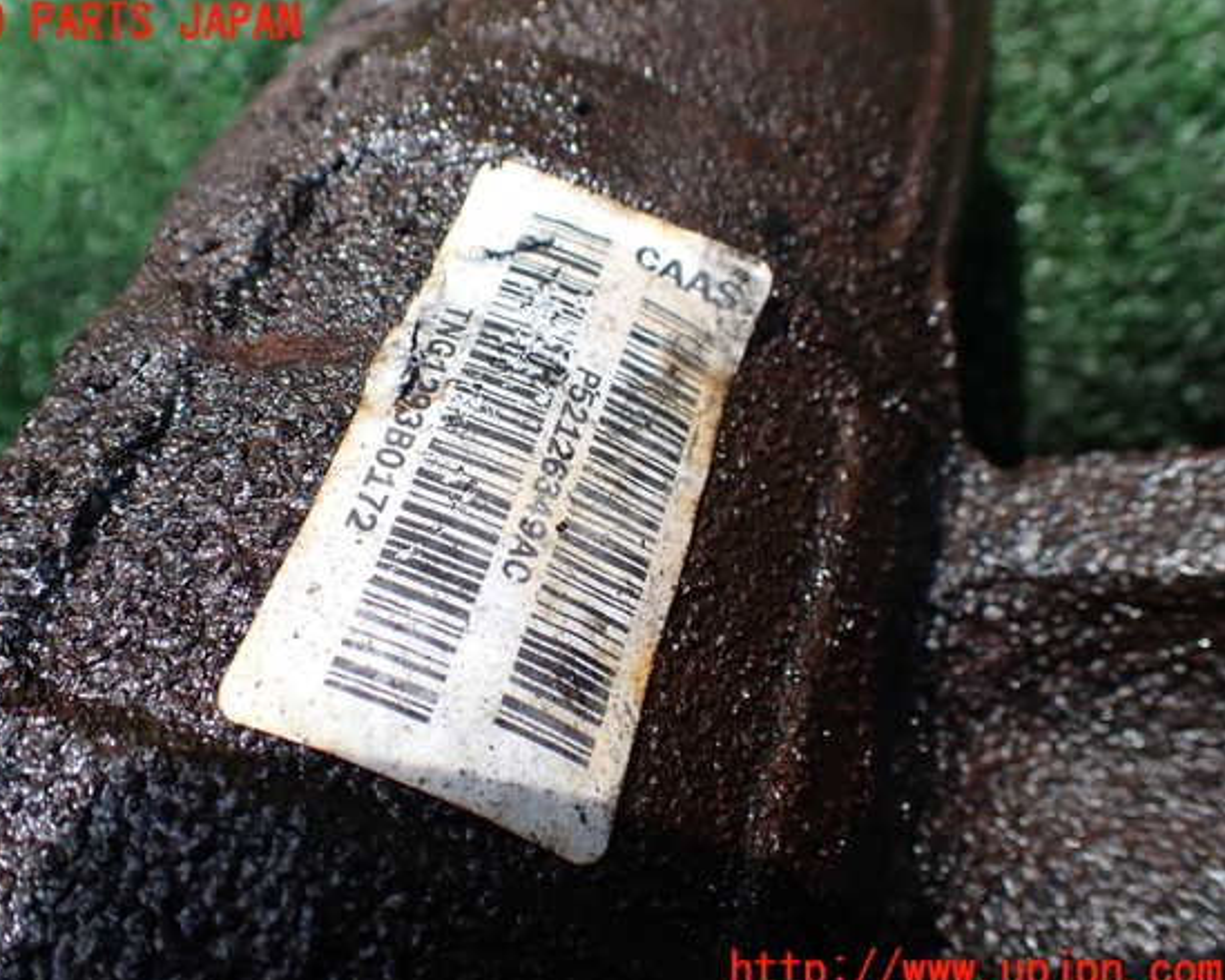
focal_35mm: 32
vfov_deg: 45.8
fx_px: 1160
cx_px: 565
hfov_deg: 55.6
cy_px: 498
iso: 100
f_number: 3.2
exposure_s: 1/640
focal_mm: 5.4
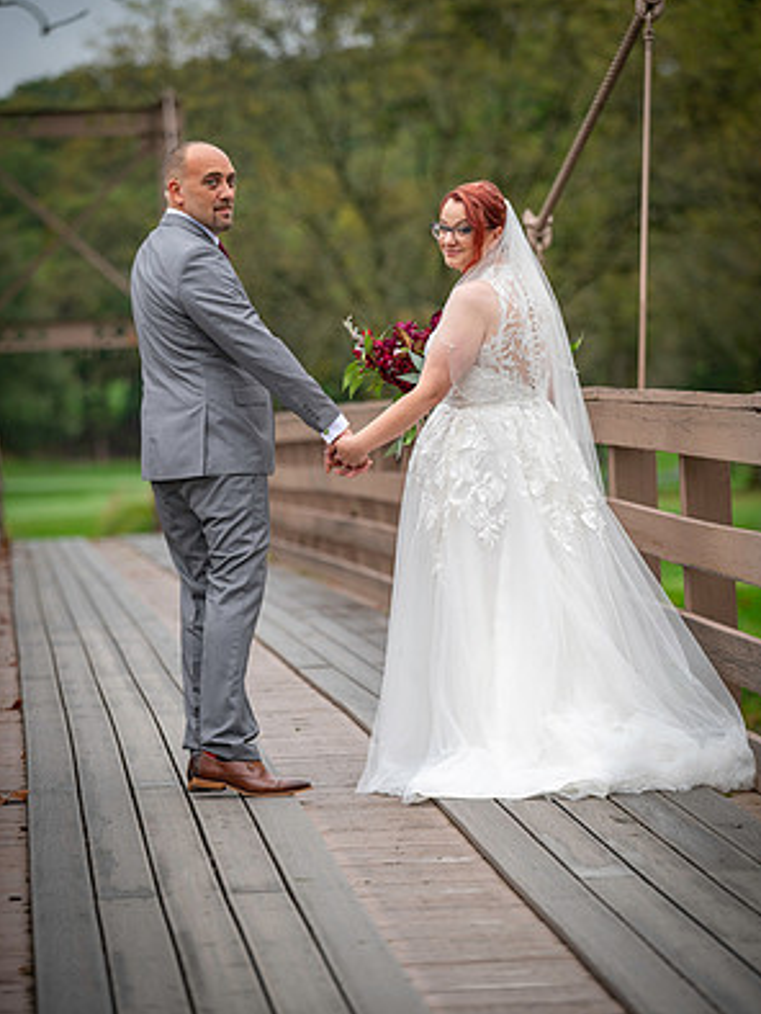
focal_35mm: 148
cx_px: 382
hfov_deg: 10.0
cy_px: 463
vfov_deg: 13.3
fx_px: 4333
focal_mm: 135
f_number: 3.2
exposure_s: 1/125
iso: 80
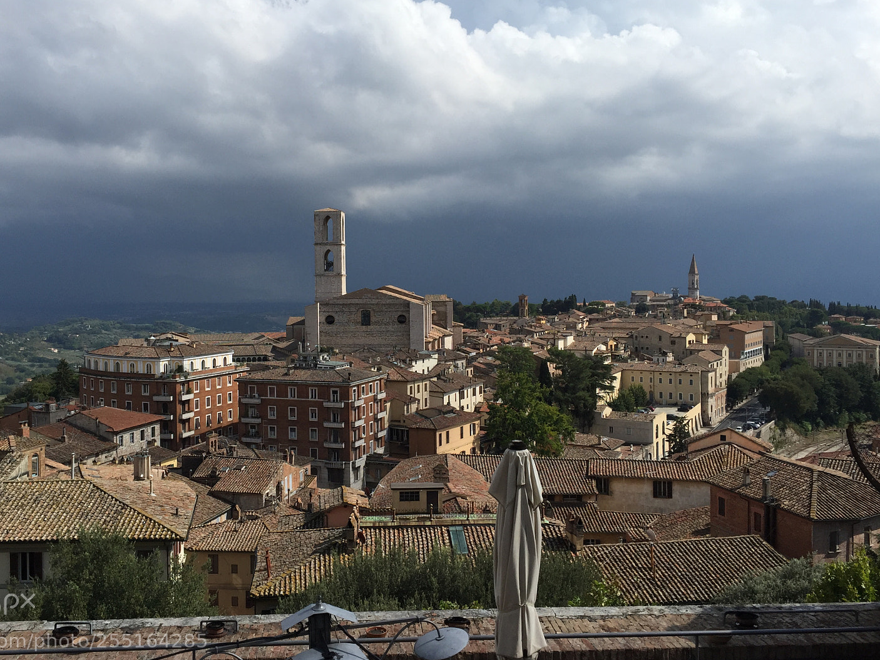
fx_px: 839
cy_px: 315
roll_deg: -0.9
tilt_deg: -1.2
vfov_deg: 42.9
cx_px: 381
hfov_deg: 55.2
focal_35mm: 33
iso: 32
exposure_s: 1/3597
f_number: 2.2
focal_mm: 4.15
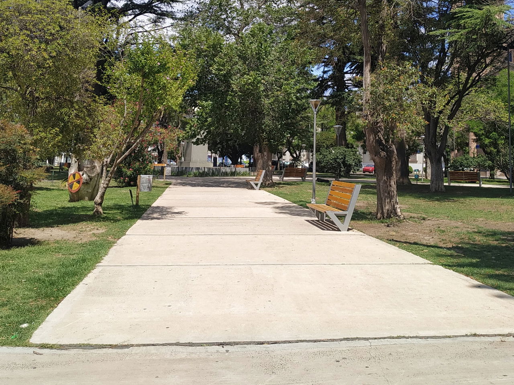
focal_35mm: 36
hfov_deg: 51.3
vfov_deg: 38.8
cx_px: 263
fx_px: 535
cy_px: 105
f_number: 1.9
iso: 100
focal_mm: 3.94
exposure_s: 1/2197
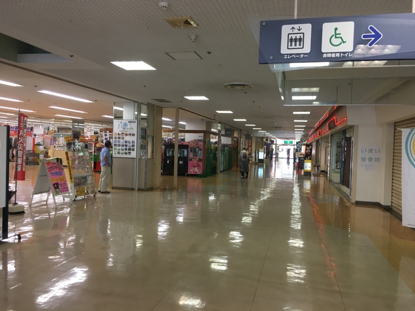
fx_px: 348
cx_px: 208
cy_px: 156
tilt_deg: +0.0
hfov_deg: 61.7
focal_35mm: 29
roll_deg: -3.1
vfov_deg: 48.2
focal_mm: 4.15
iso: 25
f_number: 2.2
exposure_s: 1/30
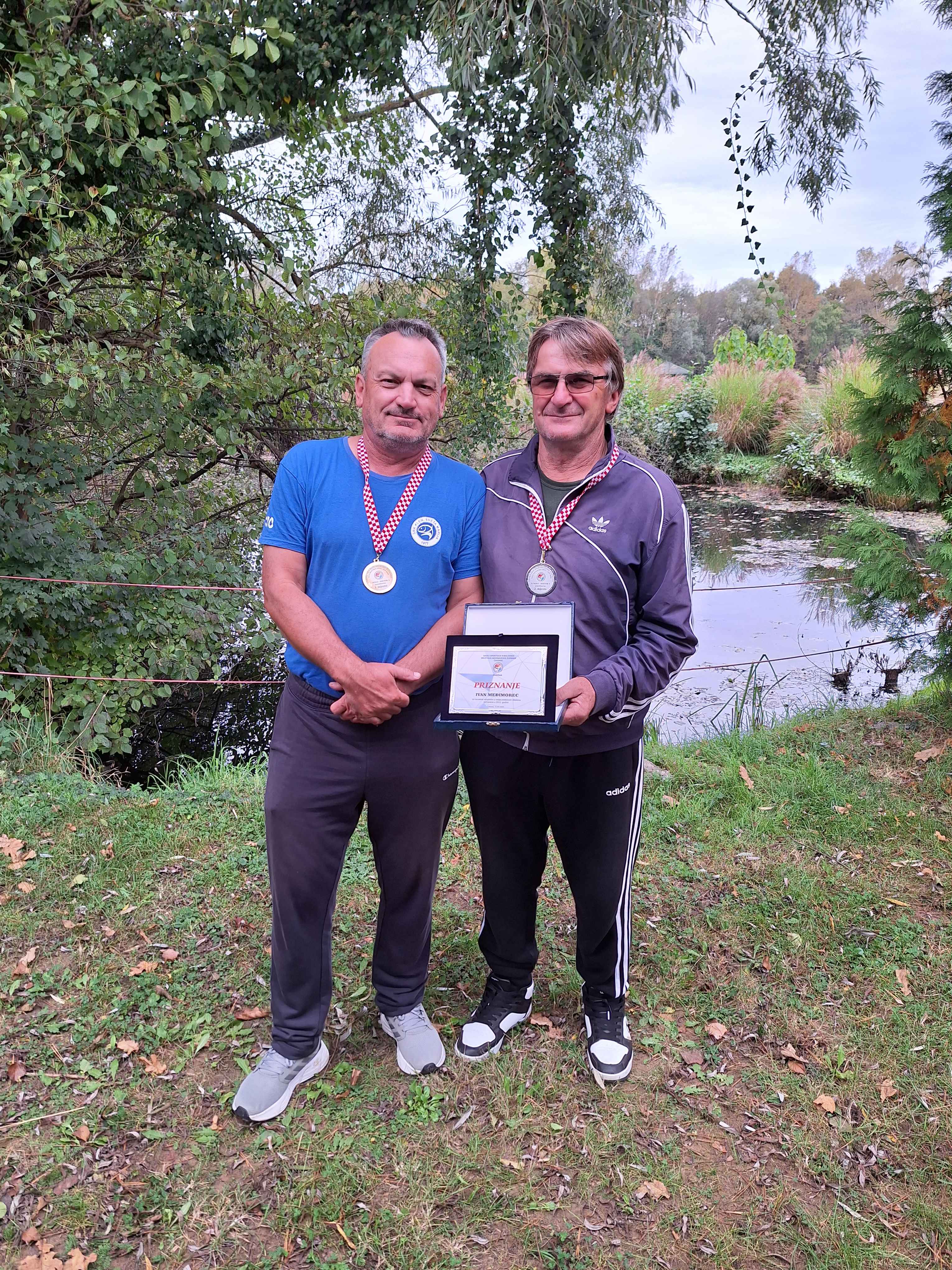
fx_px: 843
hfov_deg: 58.9
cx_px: 476
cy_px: 635
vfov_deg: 73.9
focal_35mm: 23
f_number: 1.8
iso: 40
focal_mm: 5.54
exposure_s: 1/158
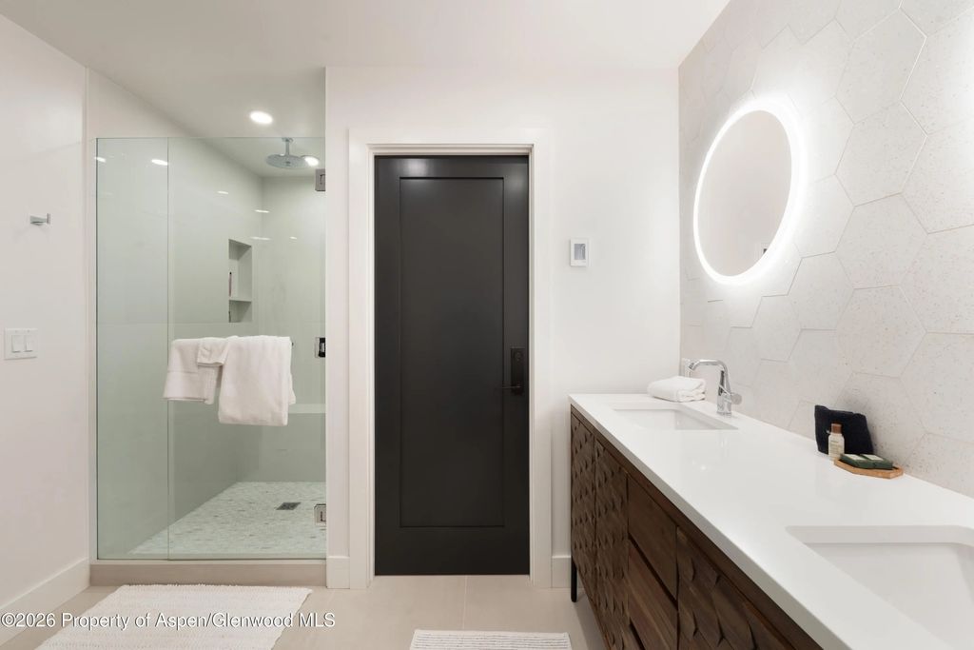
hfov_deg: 96.7
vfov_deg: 73.8
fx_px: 433
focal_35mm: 16
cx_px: 487
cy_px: 325
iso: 200
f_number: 11
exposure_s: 1/1.25
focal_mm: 16
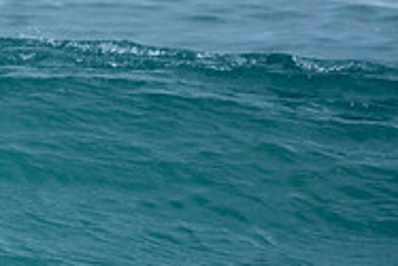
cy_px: 320
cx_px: -209
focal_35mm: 2231
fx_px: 24683
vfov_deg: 0.6
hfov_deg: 0.9
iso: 400
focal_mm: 480
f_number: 5.6
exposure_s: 1/500
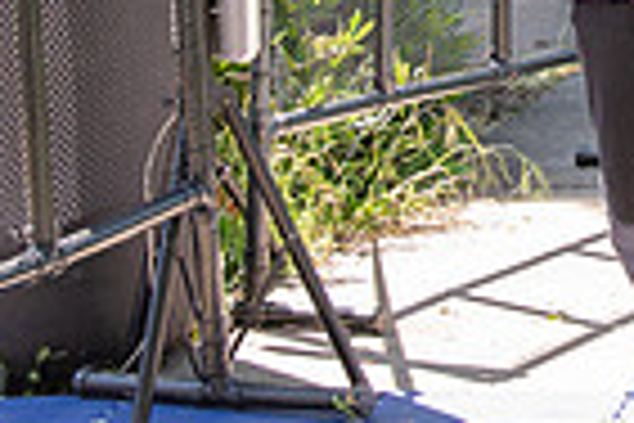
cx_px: 998
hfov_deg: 10.5
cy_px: -418
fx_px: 3328
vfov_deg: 7.0
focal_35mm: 189
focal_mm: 31
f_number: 4
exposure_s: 1/400
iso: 500
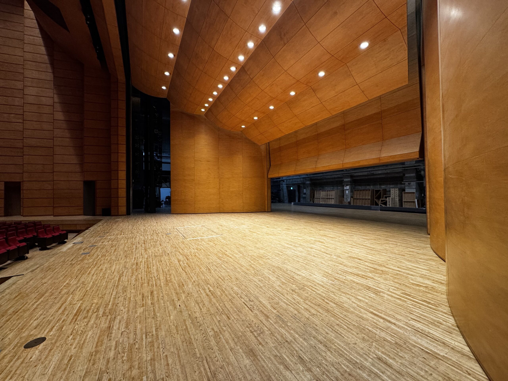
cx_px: 254
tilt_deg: +0.0
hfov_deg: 102.1
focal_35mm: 14
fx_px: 205
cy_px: 190
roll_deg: +0.4
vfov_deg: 85.7
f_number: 2.2
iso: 250
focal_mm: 2.22
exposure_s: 1/120
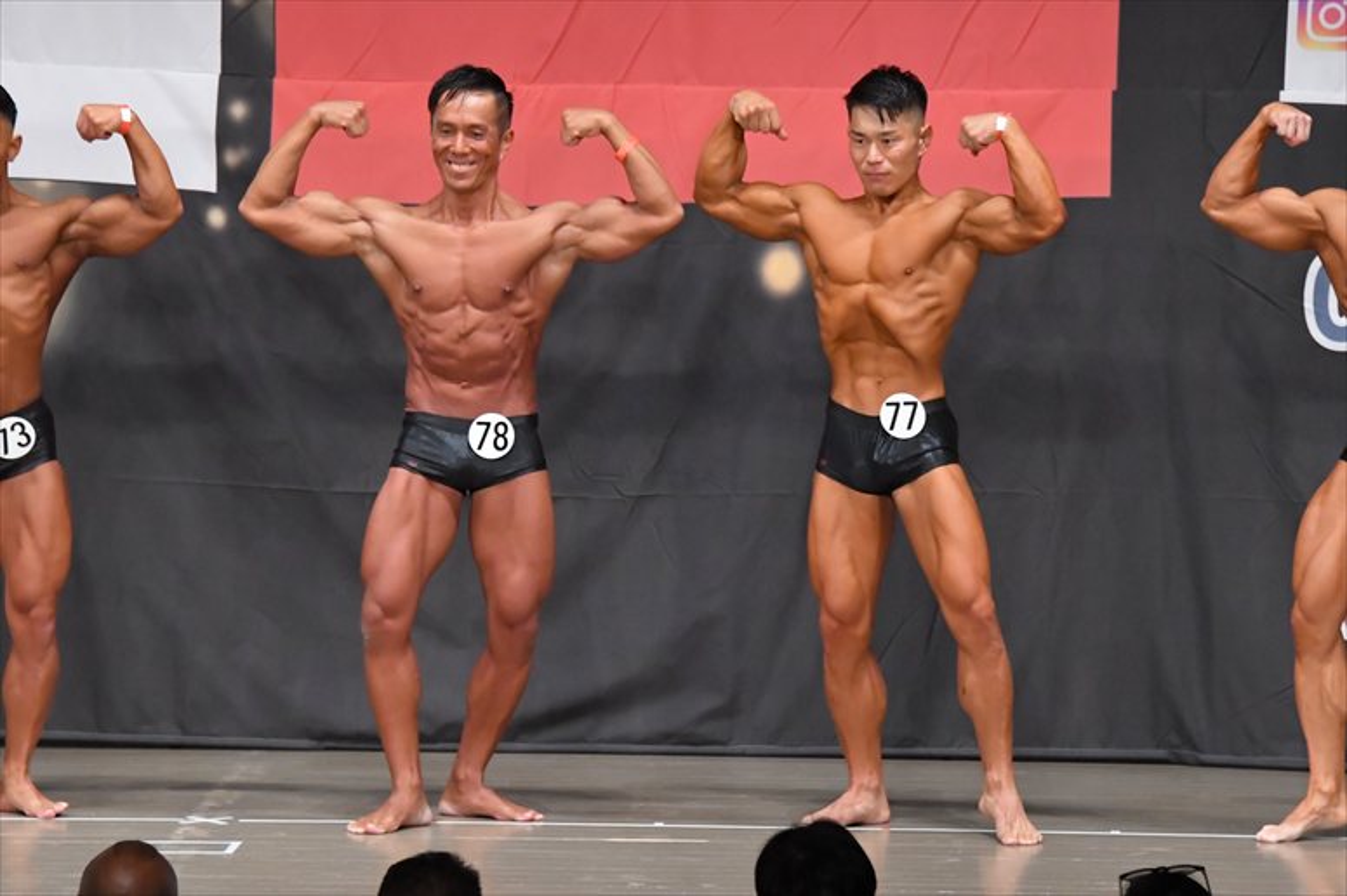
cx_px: 674
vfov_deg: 6.1
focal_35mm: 225
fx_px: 8415
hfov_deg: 9.2
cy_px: 448
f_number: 5.6
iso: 6400
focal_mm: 150
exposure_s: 1/400
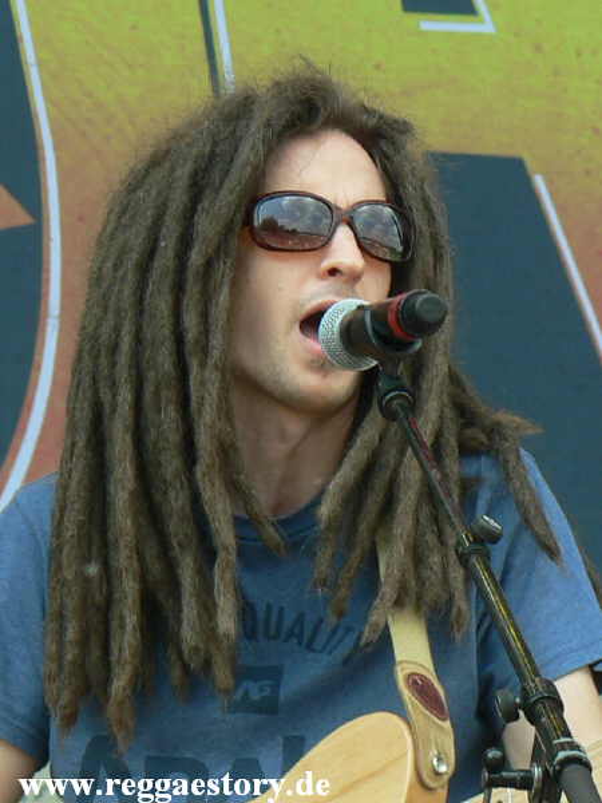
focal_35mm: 174
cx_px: 301
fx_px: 4035
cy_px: 402
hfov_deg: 8.5
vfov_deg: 11.4
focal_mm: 29.7
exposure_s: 1/100
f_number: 4
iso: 64
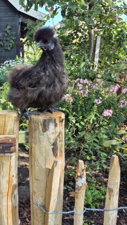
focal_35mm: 34
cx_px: 3
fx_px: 204
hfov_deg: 32.2
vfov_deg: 58.0
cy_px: 113
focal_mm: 5.4
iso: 25
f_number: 1.8
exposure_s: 1/200
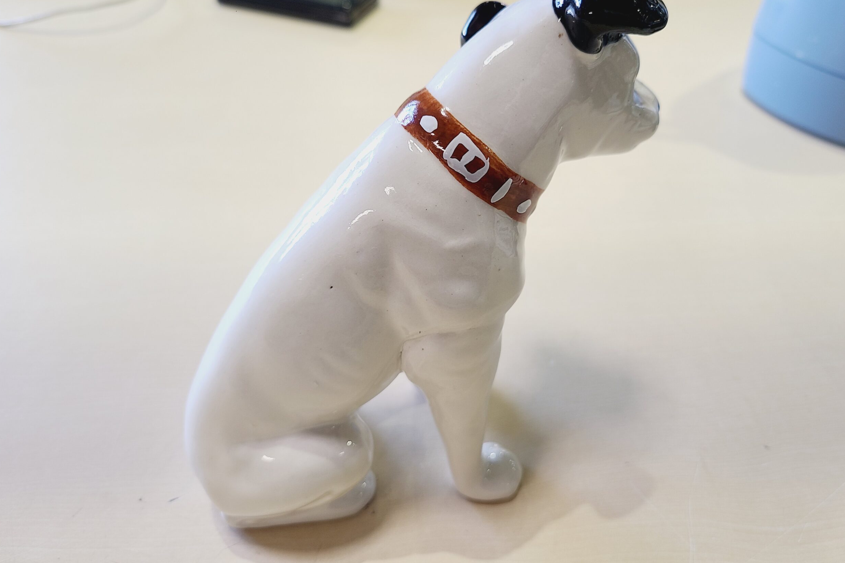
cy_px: 242
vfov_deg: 46.3
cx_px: 428
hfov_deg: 65.5
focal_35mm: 28
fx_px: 657
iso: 80
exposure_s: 1/50
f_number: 1.8
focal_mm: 5.4
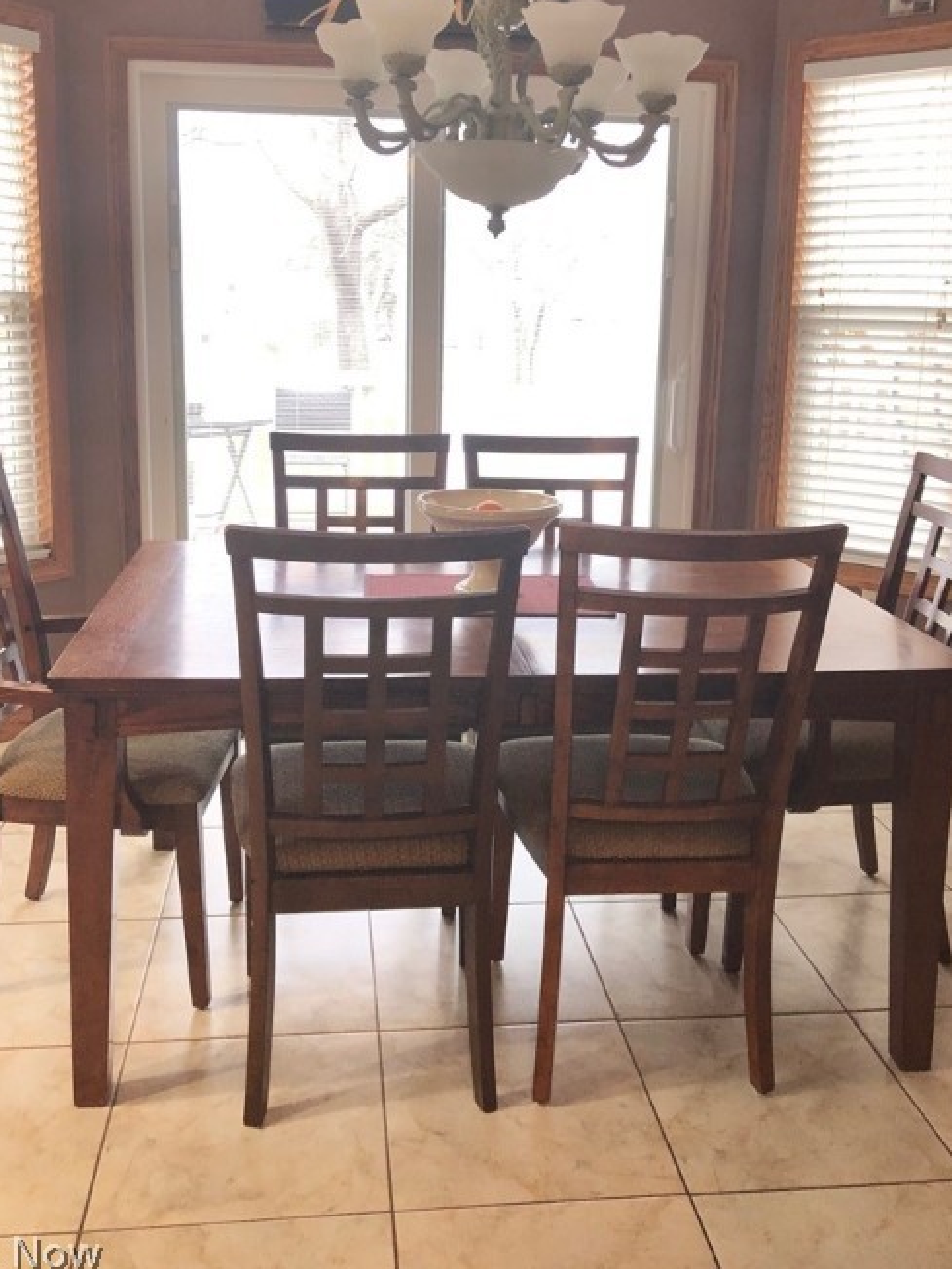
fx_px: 1210
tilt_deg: -11.1
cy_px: 537
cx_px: 459
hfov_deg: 42.9
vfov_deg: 55.1
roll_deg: -1.1
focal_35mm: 33
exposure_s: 1/20
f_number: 1.8
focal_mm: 4
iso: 40
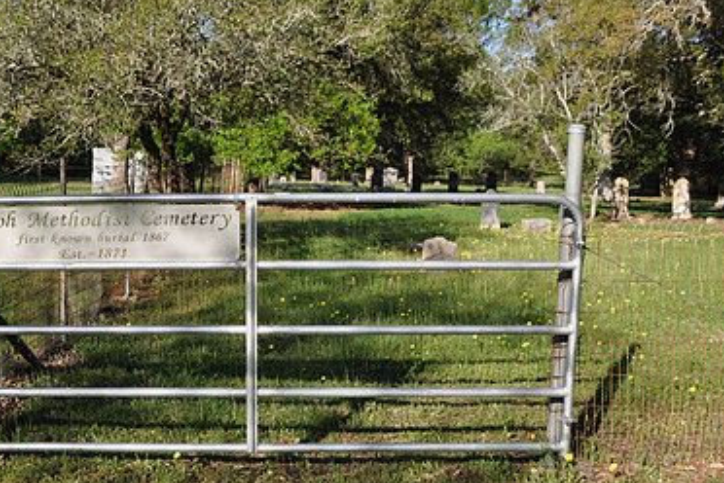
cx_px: 259
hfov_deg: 45.9
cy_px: 276
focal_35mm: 42
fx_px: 845
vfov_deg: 31.8
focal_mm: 18
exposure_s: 1/125
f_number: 11
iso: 200
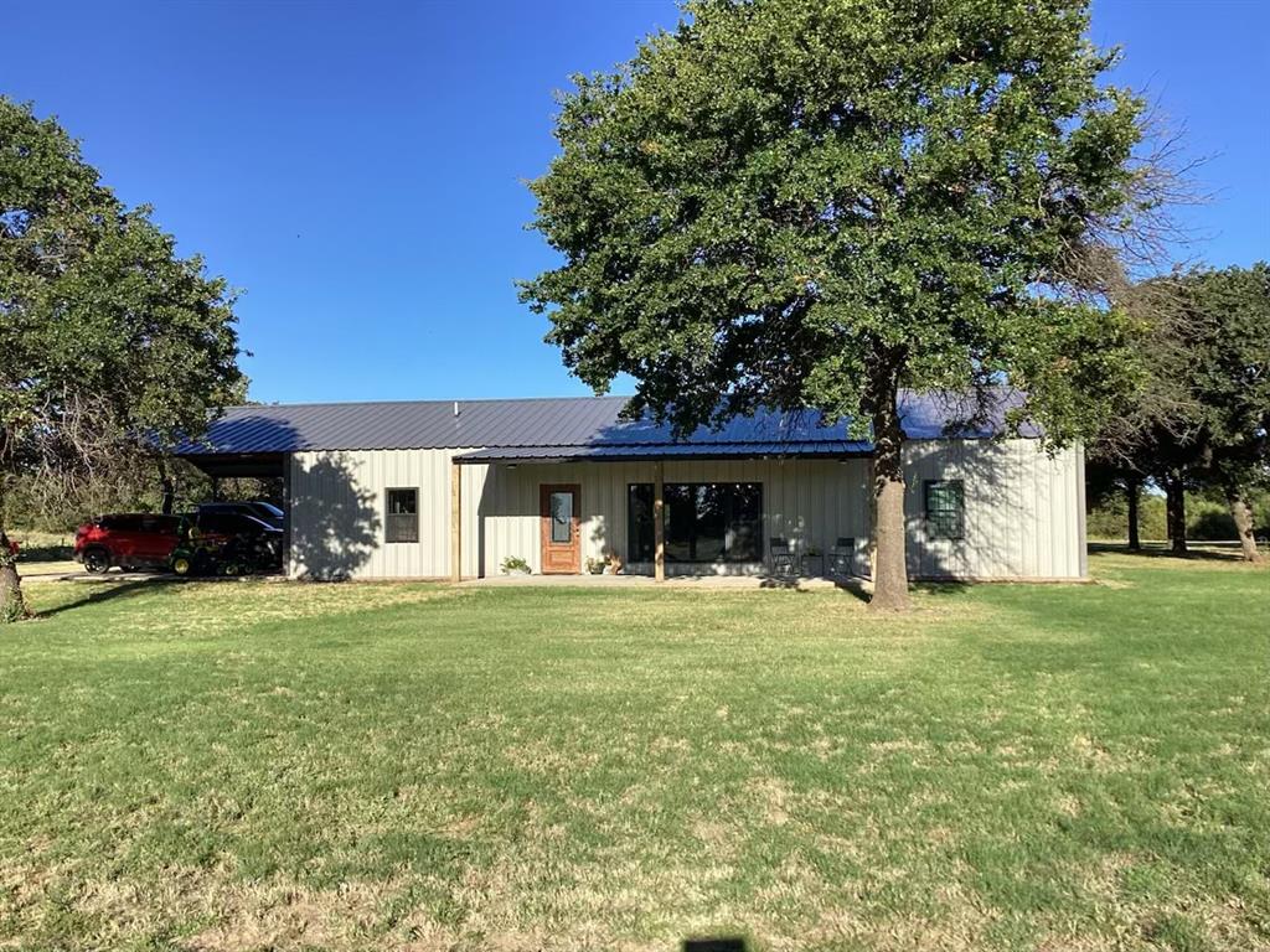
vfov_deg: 45.4
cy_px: 476
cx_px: 635
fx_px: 1137
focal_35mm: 31
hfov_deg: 58.4
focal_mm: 3.3
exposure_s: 1/947
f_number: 2.4
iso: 25
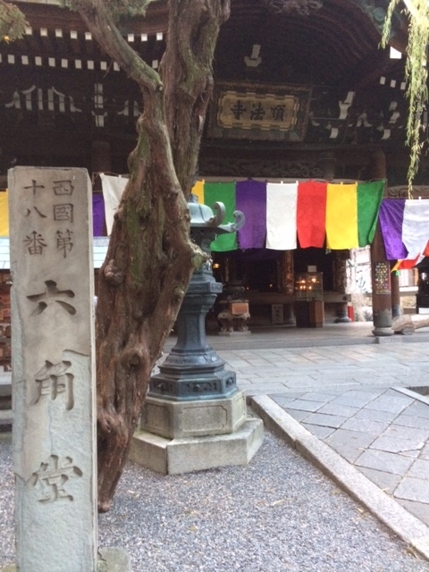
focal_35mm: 29
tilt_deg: +1.1
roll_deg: +1.6
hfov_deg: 48.2
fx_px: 479
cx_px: 214
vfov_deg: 61.7
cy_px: 286
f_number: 2.2
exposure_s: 1/17
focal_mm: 4.15
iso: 320
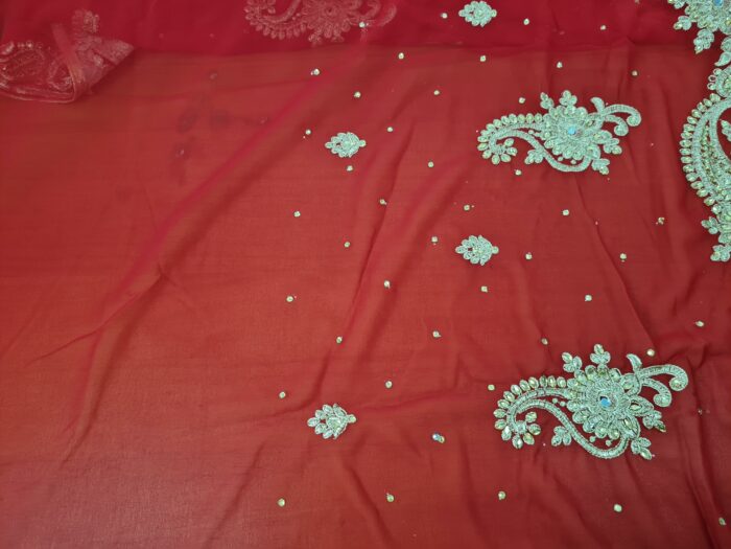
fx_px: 549
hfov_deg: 67.3
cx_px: 366
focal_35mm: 26
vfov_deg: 53.1
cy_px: 274
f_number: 1.8
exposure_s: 1/120
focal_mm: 5.4
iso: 125
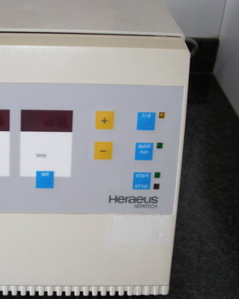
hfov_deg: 24.0
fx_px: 548
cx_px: 28
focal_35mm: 62
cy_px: 167
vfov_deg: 30.4
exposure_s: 1/5.1
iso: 200
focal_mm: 6.3
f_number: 3.2
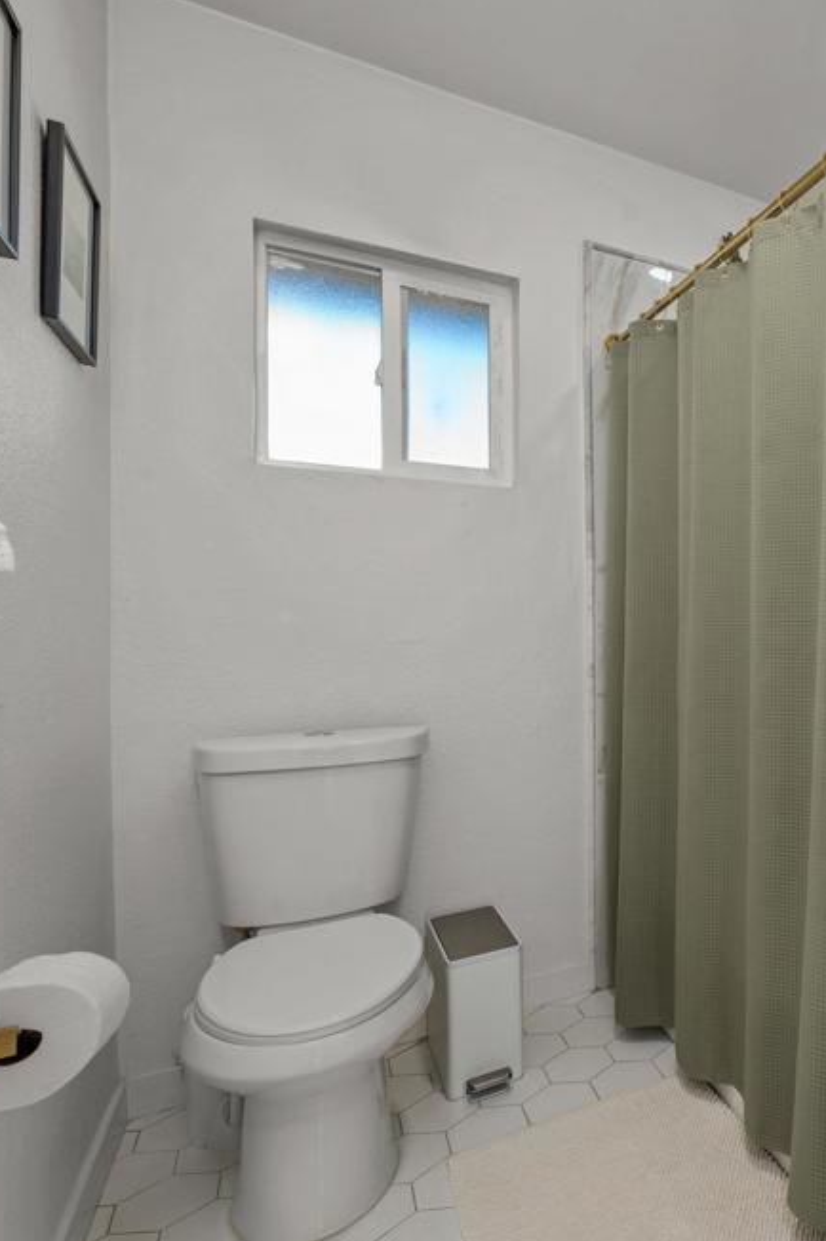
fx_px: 758
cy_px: 612
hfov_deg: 44.9
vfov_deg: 78.6
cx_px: 887
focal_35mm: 22
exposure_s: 1/3
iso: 100
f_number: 8
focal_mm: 14
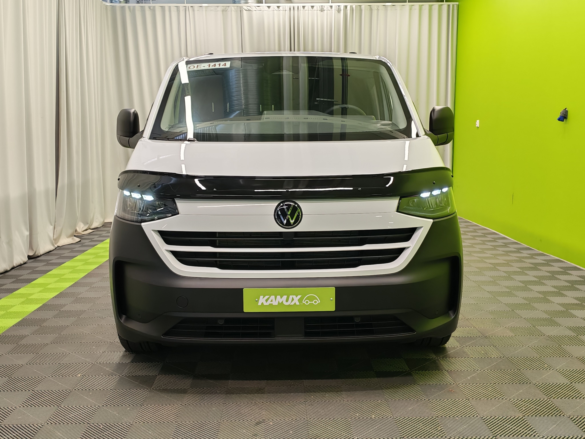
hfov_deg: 47.9
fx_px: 659
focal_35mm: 39
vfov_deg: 36.8
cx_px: 292
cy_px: 220
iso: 320
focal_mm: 6.12
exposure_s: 1/100
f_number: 1.9
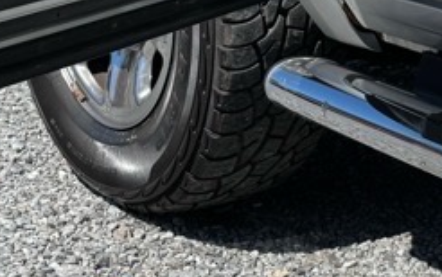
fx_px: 1277
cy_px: 90
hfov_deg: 19.6
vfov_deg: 12.3
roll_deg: -3.8
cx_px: 261
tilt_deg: -16.7
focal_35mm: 106
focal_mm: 6.76
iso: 80
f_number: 1.78
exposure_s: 1/3247
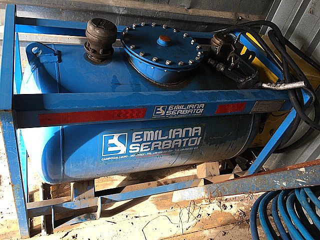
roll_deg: -16.5
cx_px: 160
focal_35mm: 29
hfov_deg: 61.7
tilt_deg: -38.5
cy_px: 120
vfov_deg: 48.2
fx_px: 268
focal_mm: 4.15
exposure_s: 1/50
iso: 32
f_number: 2.2
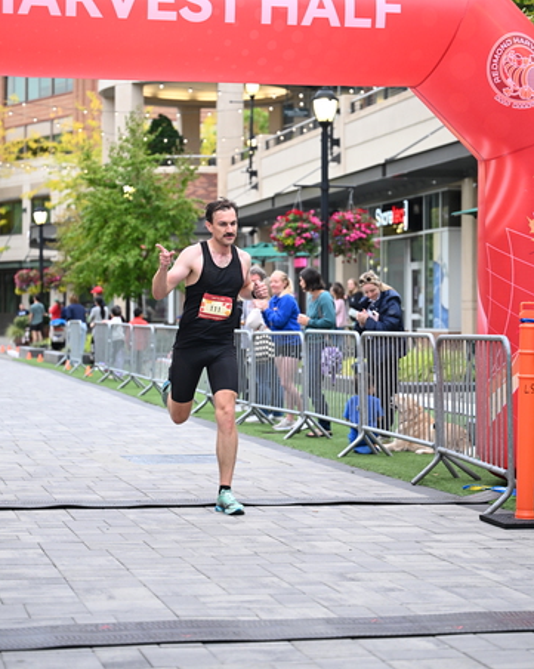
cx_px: 264
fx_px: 1582
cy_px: 286
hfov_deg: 19.2
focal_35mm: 80
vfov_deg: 23.8
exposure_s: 1/800
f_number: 2.8
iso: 1600
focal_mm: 70
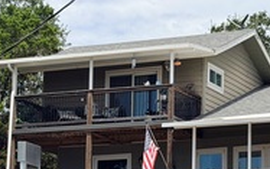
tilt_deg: +6.8
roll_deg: -1.4
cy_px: 207
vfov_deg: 7.5
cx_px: 111
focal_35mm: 174
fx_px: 1281
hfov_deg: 12.0
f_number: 1.78
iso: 64
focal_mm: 6.76
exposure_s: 1/4878
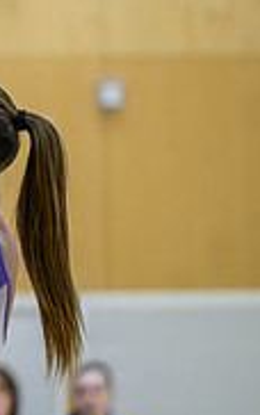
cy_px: 143
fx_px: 4788
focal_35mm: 423
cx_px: -344
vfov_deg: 5.0
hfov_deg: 3.1
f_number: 3.2
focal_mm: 130
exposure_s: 1/1250
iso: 3200
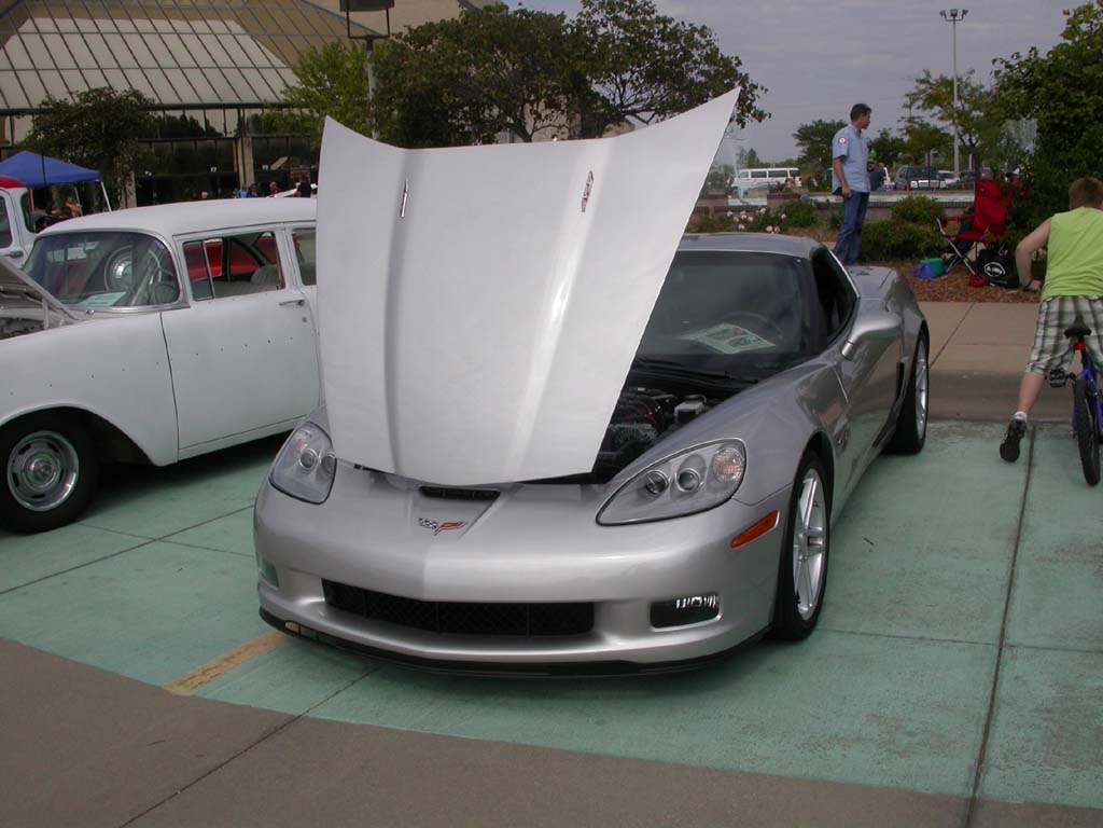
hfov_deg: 49.0
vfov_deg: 37.7
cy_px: 414
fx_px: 1211
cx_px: 552
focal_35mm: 38
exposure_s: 1/678
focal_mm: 7.85
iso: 100
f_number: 7.5
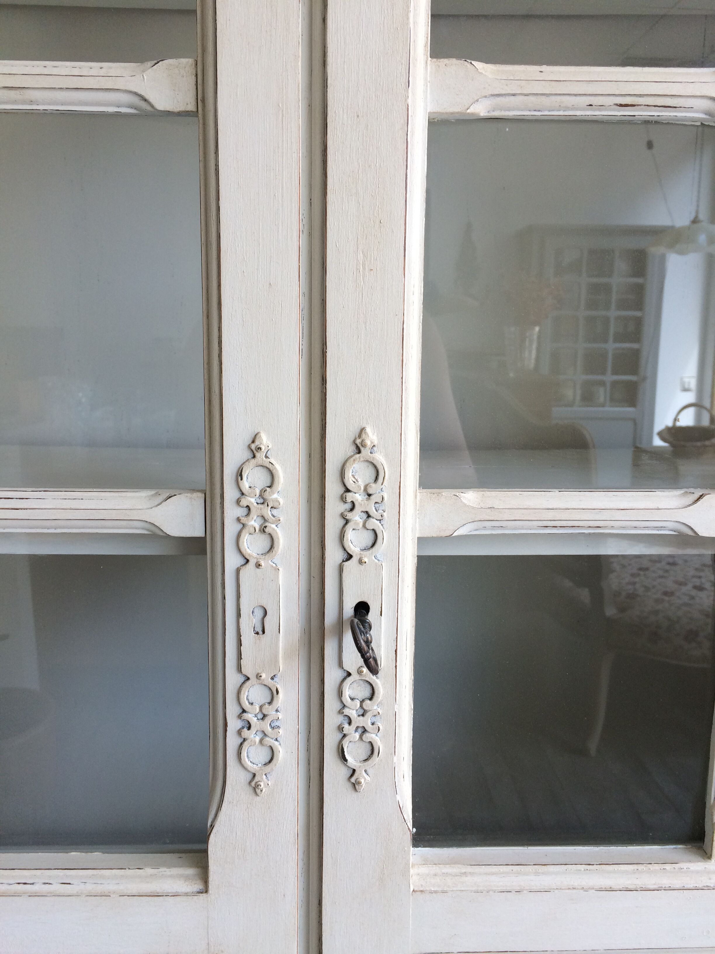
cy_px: 477
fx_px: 799
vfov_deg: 61.7
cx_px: 358
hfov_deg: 48.2
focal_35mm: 29
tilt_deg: -11.0
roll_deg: +0.8
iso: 64
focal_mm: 4.15
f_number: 2.2
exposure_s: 1/100
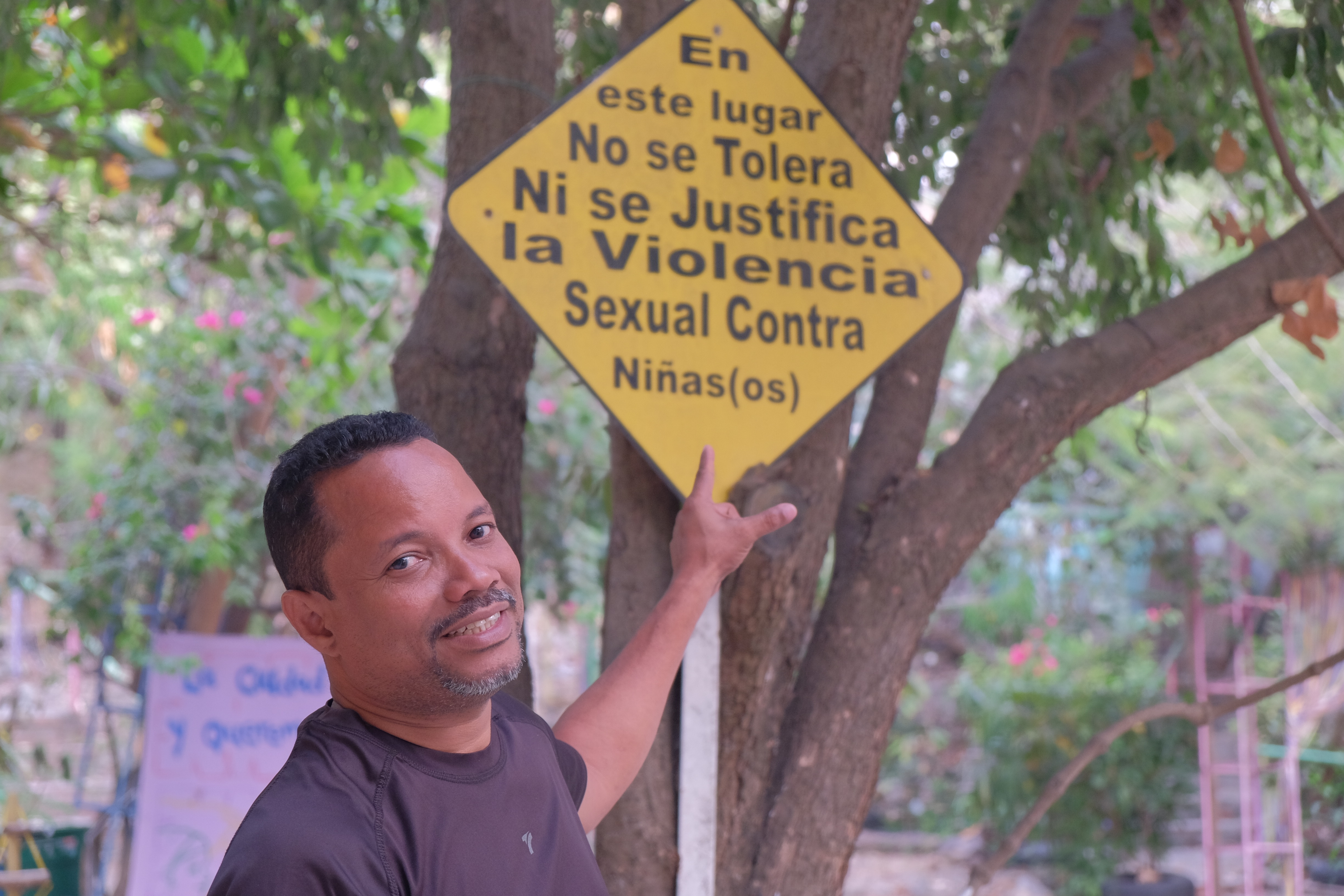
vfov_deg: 18.7
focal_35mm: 73
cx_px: 672
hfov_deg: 27.7
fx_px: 2725
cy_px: 448
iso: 800
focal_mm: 48.4
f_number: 4
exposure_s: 1/12
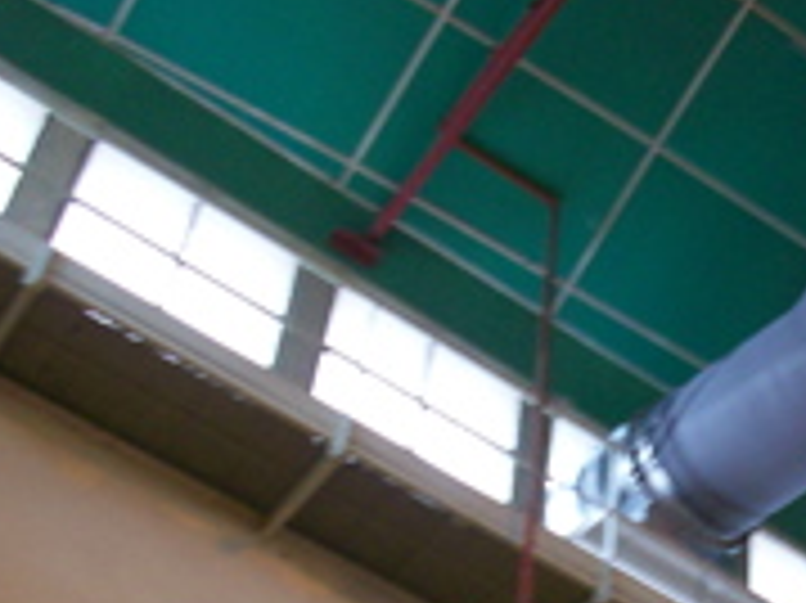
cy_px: 477
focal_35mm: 76
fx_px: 1768
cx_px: 684
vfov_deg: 19.2
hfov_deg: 25.1
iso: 160
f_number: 2.8
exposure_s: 1/17
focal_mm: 5.7
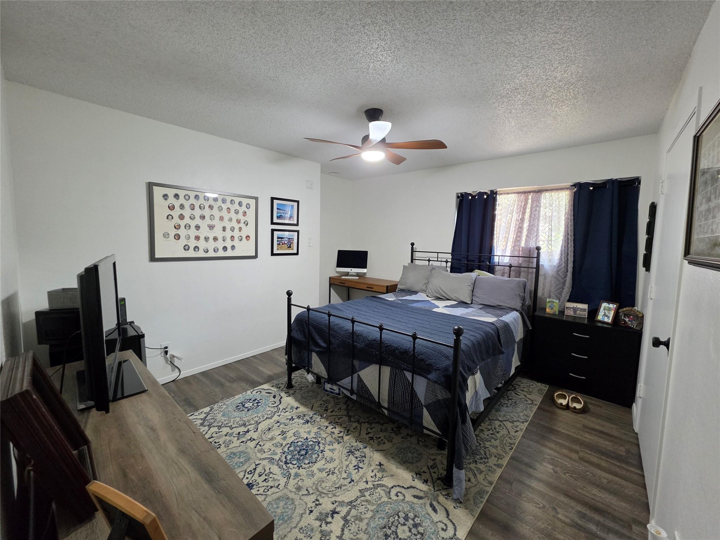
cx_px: 360
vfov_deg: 89.9
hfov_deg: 106.2
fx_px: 270
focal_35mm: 13
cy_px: 270
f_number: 1.9
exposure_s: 1/53.3
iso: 320
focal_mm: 2.2
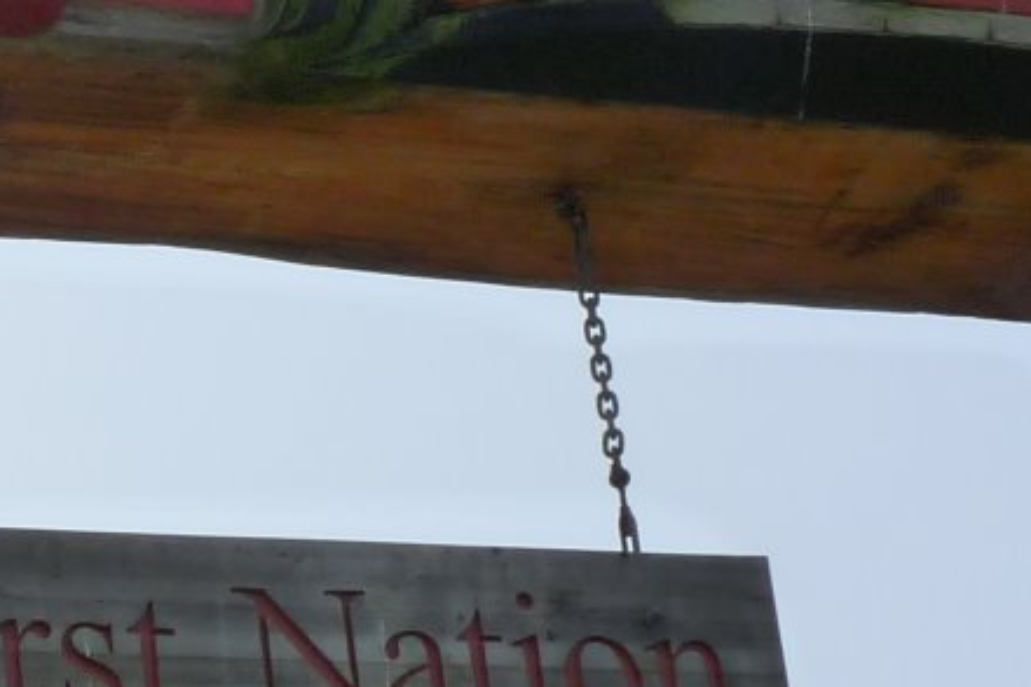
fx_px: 4781
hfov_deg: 12.1
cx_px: -84
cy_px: 225
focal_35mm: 167
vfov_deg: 8.2
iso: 160
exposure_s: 1/500
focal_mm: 6.9
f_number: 6.3
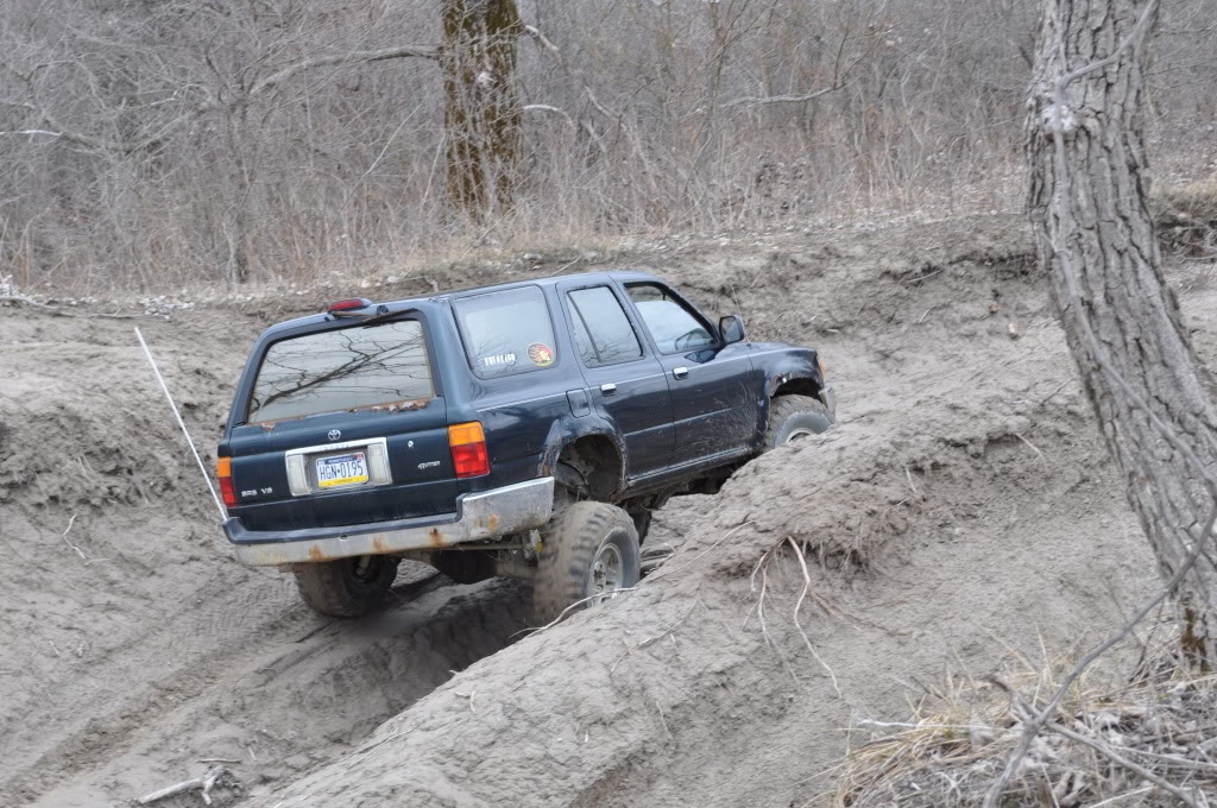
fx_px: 2785
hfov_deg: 24.6
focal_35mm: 82
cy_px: 404
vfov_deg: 16.5
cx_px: 608
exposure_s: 1/80
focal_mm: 55
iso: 200
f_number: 9
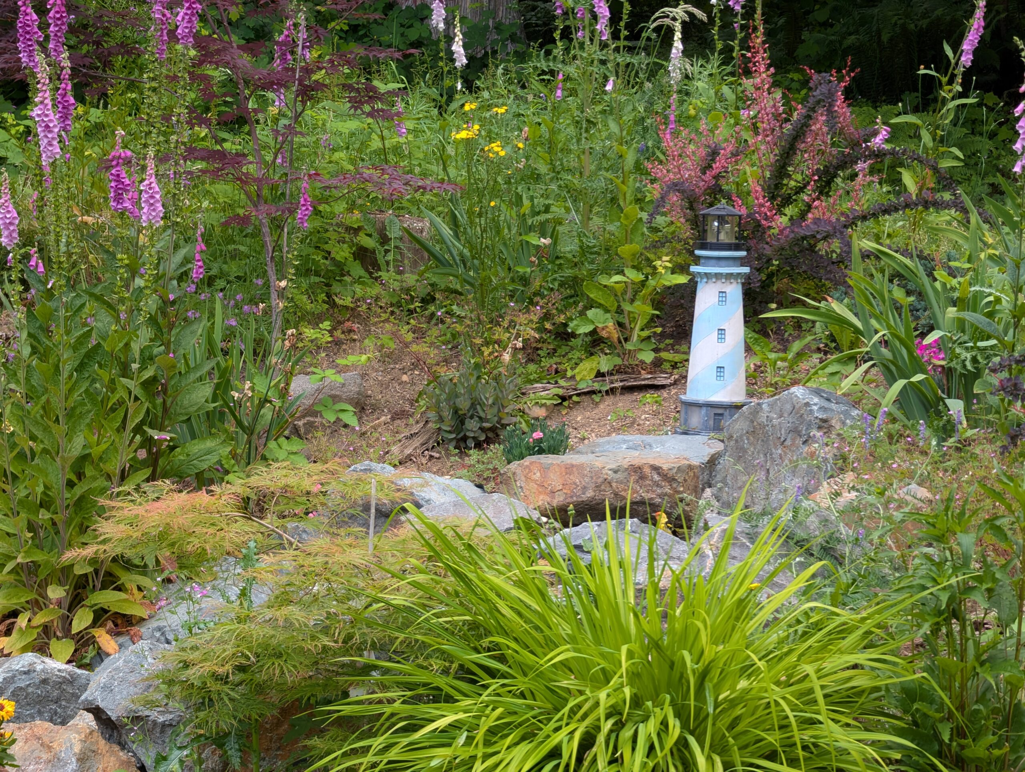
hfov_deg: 17.9
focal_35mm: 110
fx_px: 3262
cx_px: 512
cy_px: 386
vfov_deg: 13.5
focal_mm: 18
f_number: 2.8
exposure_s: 1/181
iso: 45
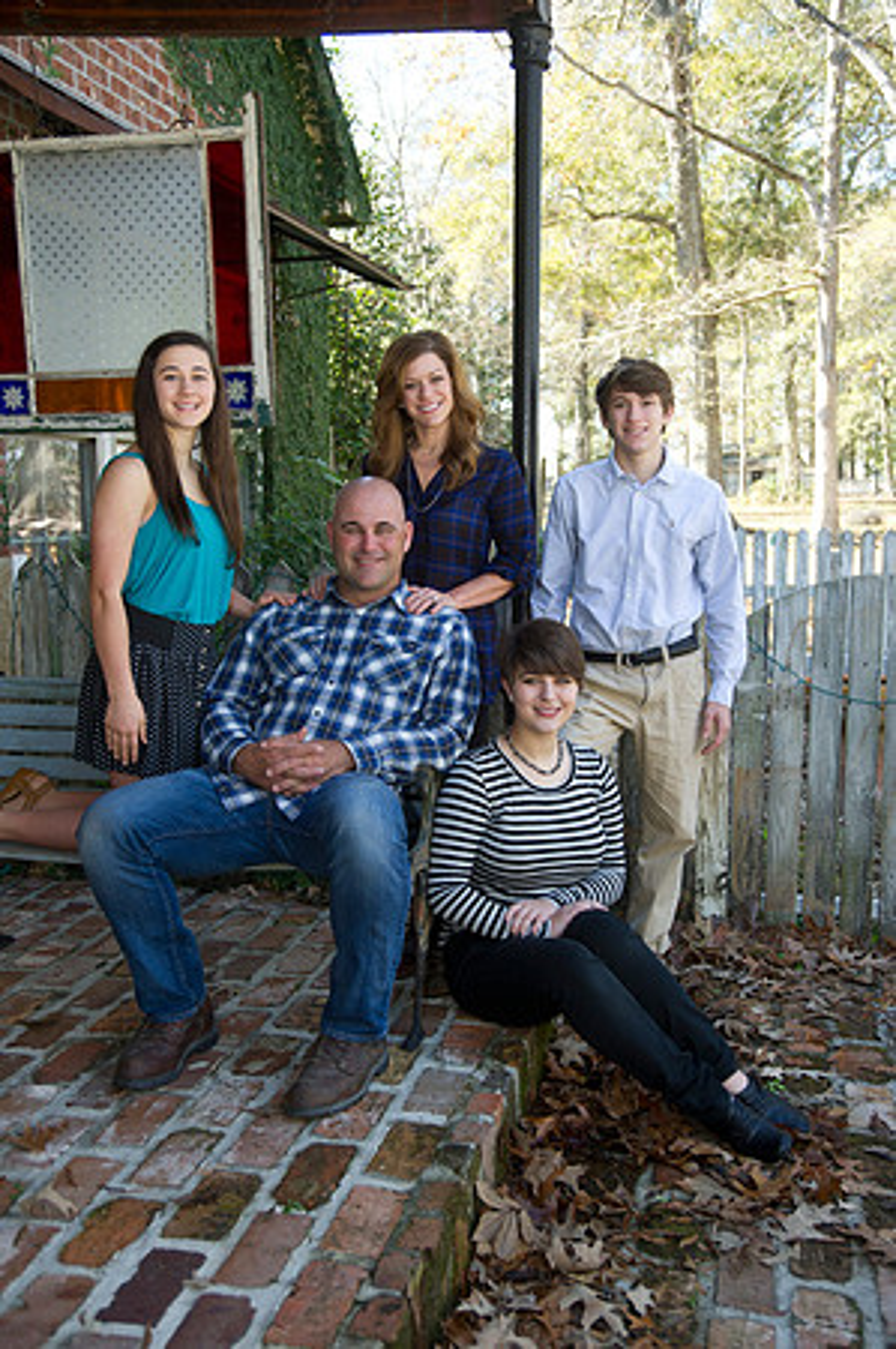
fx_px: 1497
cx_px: 448
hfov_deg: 33.3
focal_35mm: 40
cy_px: 674
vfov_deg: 48.5
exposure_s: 1/125
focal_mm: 40
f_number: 6.3
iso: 400
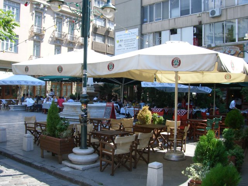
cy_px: 93
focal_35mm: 38
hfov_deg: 49.0
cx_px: 124
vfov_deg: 37.7
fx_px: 272
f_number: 4.3
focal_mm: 6.2
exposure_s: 1/160
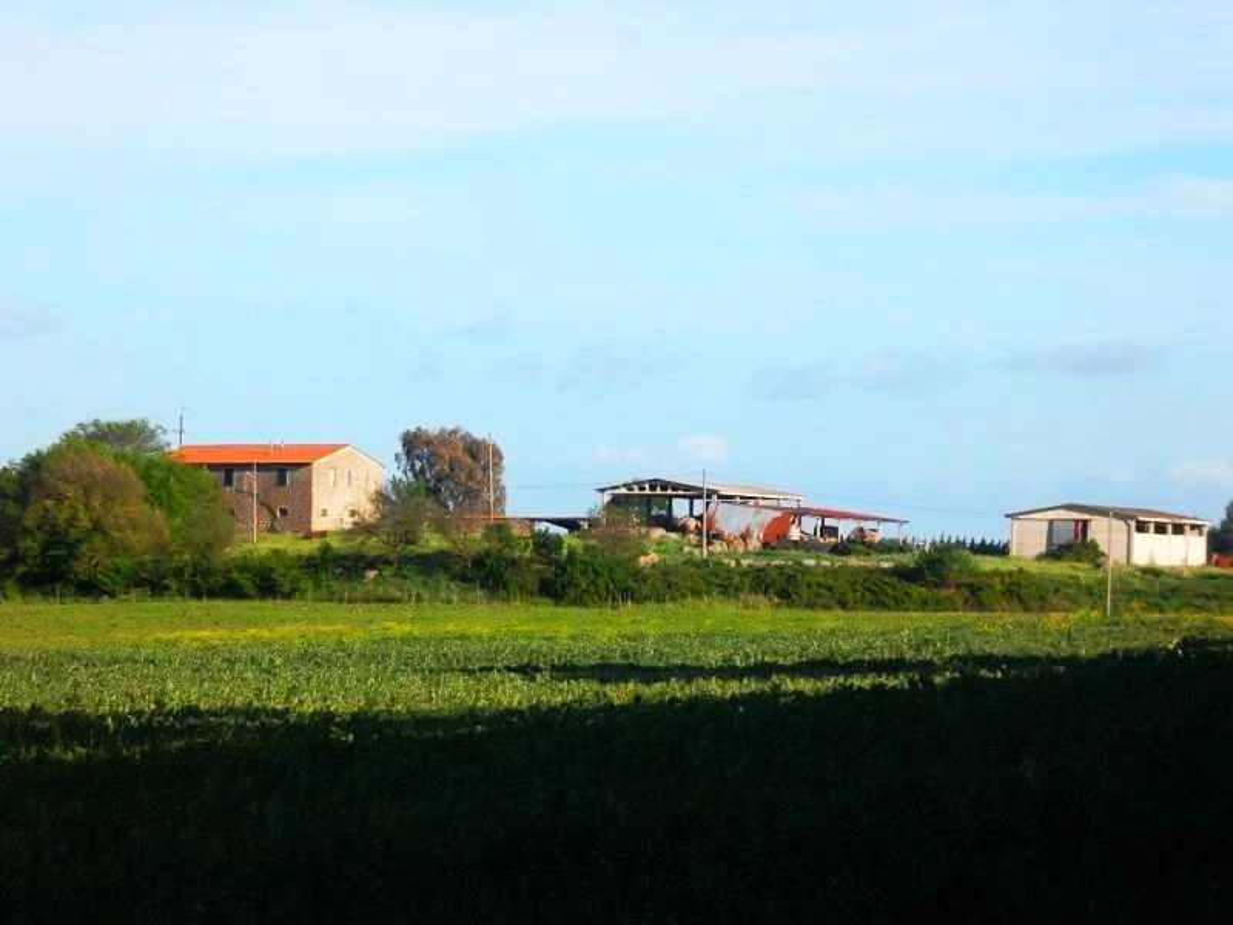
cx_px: 616
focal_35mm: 135
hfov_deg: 14.6
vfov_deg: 11.0
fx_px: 4809
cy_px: 462
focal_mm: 24.5
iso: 80
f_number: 5.9
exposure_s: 1/240
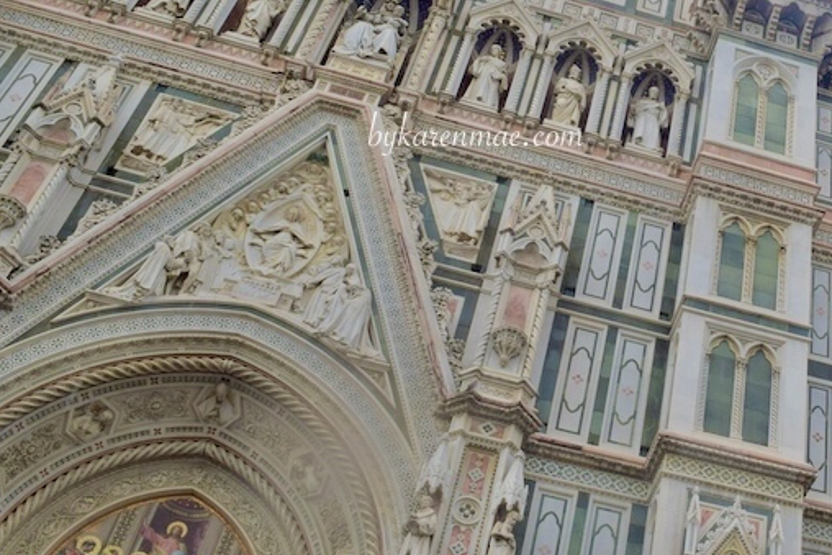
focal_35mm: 59
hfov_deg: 32.0
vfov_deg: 22.9
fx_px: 1364
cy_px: 179
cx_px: 771
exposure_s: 1/250
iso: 320
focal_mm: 20
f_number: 8
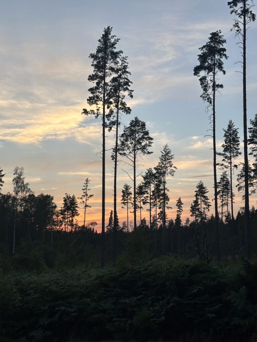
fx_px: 475
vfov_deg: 39.7
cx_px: 128
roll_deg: +0.5
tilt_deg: +8.3
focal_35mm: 48
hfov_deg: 30.3
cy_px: 171
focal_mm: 6.86
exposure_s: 1/594
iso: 64
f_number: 1.78
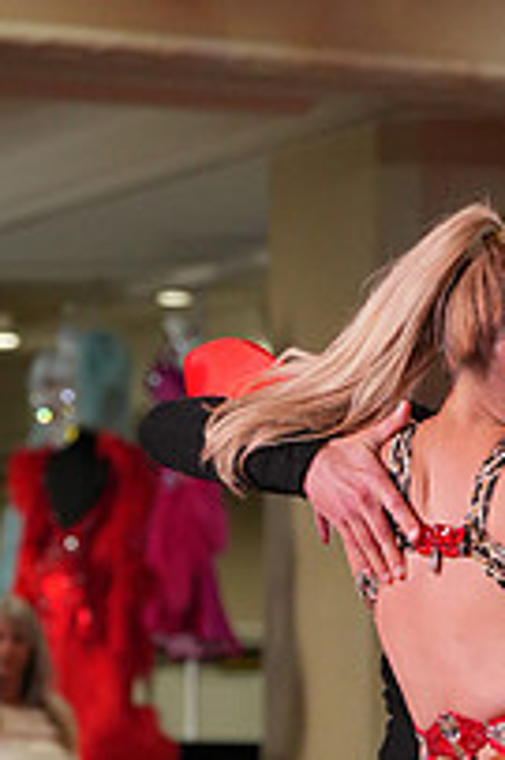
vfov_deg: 8.3
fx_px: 5185
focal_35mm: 246
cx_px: 507
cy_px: 936
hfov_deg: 5.6
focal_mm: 86
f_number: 4
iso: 2000
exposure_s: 1/500
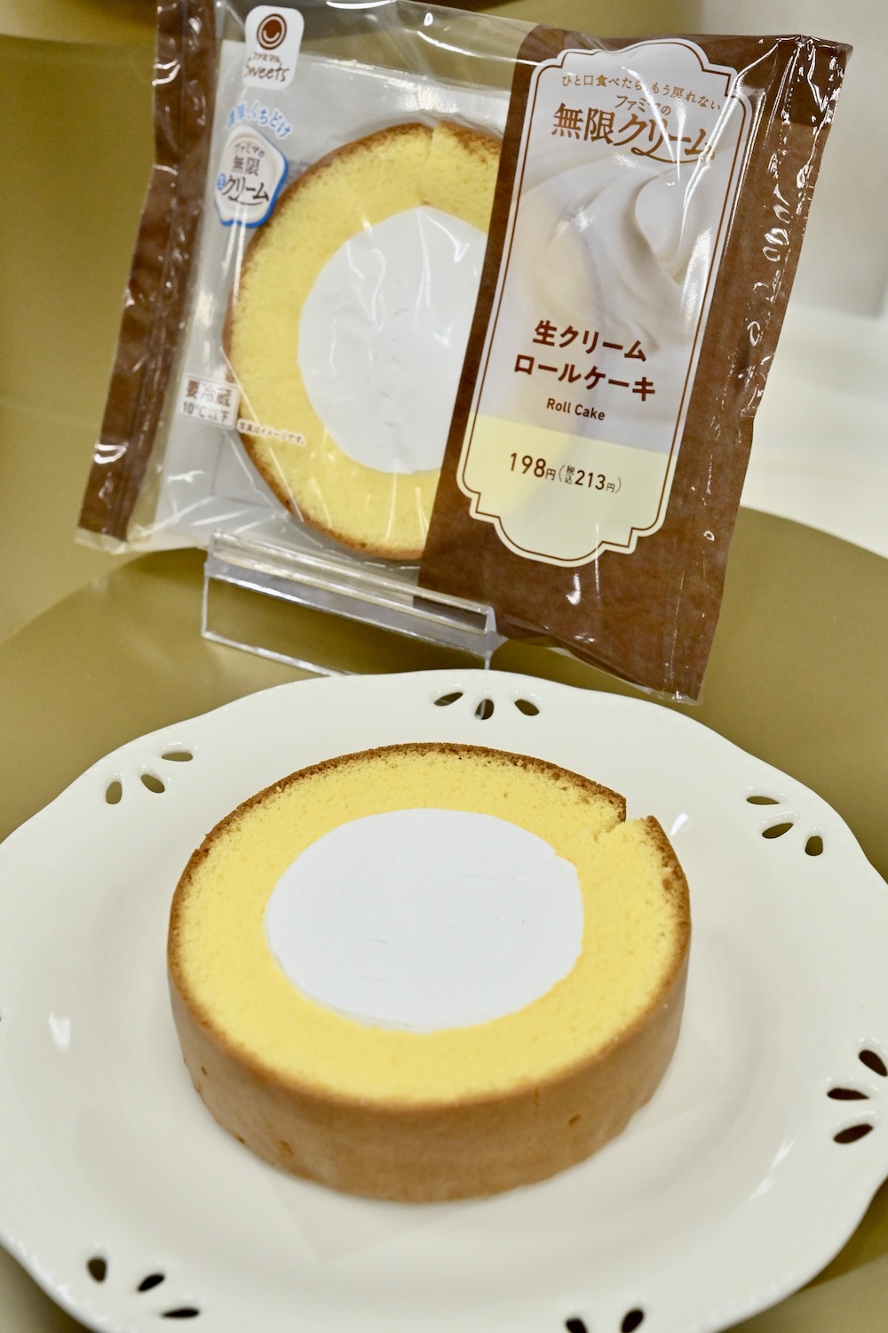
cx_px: 444
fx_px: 2220
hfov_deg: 22.6
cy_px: 666
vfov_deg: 33.4
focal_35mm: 60
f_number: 10
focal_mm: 60
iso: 6400
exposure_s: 1/250
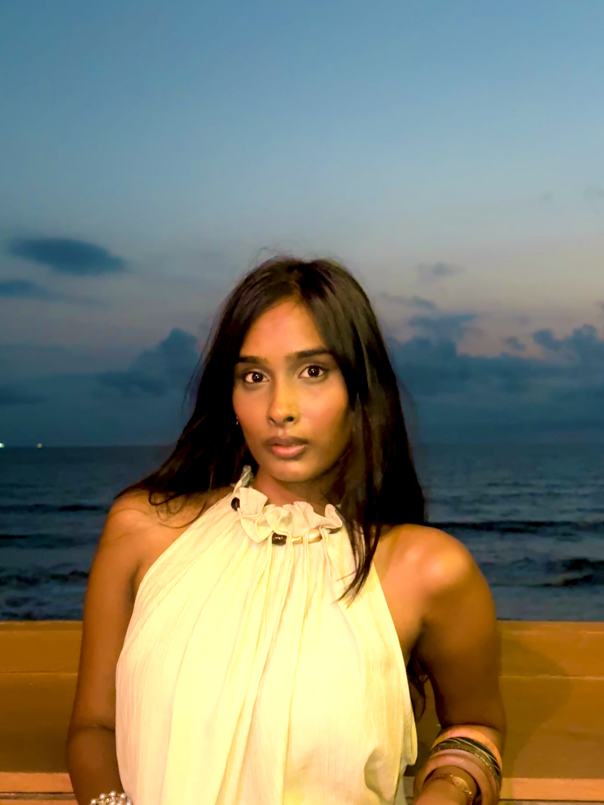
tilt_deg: +1.1
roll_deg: +0.7
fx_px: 1117
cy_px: 402
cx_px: 302
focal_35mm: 48
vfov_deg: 39.7
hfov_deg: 30.3
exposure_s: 1/5
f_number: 1.78
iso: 100
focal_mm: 6.76
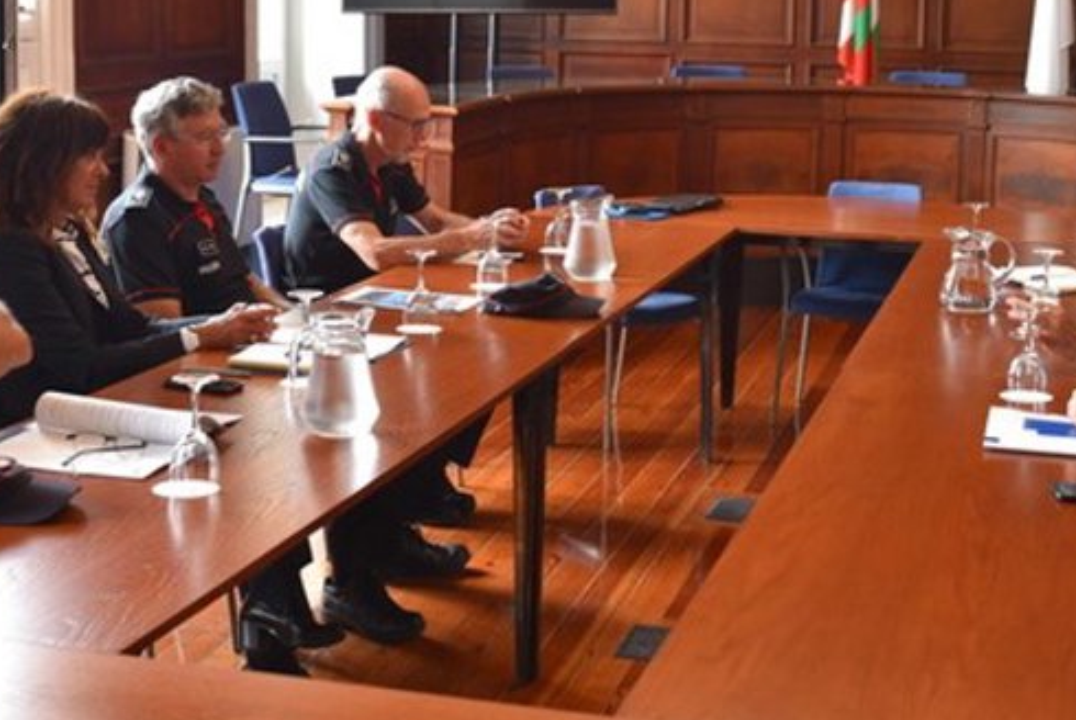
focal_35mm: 68
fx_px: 2035
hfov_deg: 29.6
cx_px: 586
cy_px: 216
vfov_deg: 20.0
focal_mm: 34
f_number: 4
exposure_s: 1/60
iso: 500
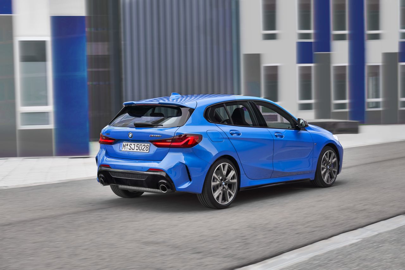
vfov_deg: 23.4
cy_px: 135
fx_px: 653
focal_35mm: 58
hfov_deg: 34.5
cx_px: 202
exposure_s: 1/80
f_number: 4.5
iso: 100
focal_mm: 58
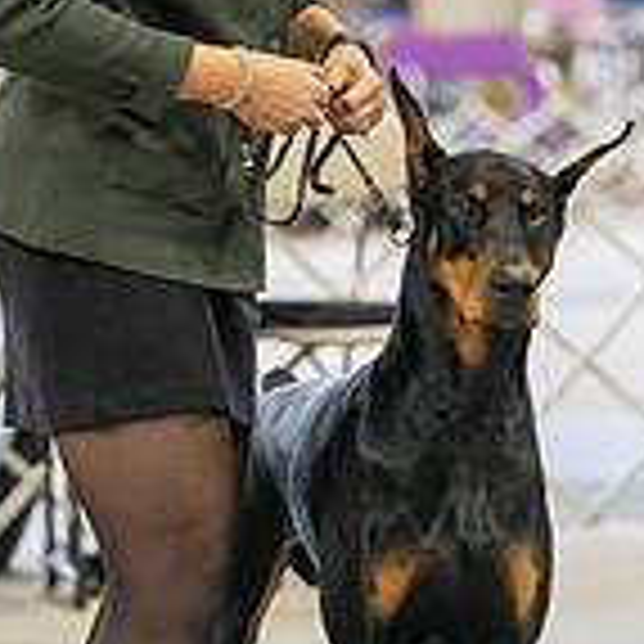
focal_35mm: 334
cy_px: 230
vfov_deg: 5.2
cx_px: 410
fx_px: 7030
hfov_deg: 5.2
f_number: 3.5
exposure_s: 1/320
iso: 6400
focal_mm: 125
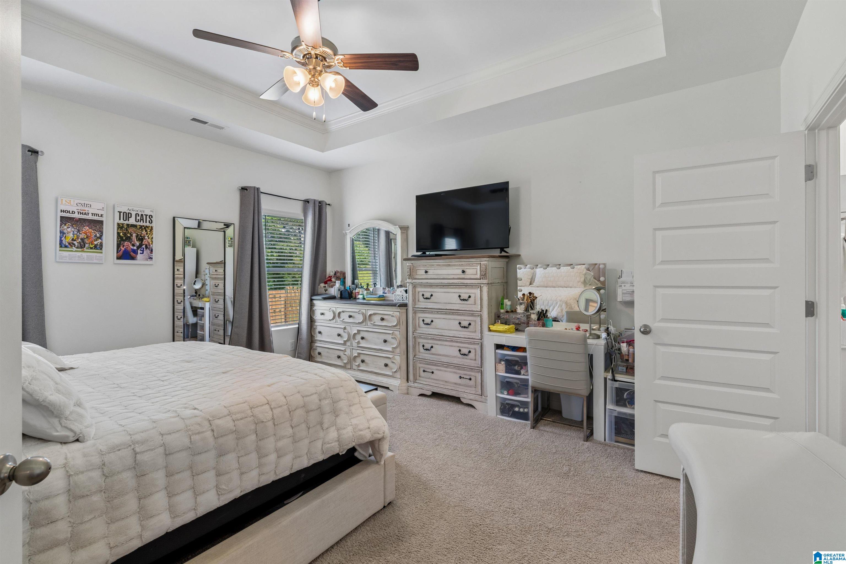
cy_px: 282
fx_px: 376
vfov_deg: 73.7
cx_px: 423
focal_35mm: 16
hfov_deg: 96.7
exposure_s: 1/5
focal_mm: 16
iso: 400
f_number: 13
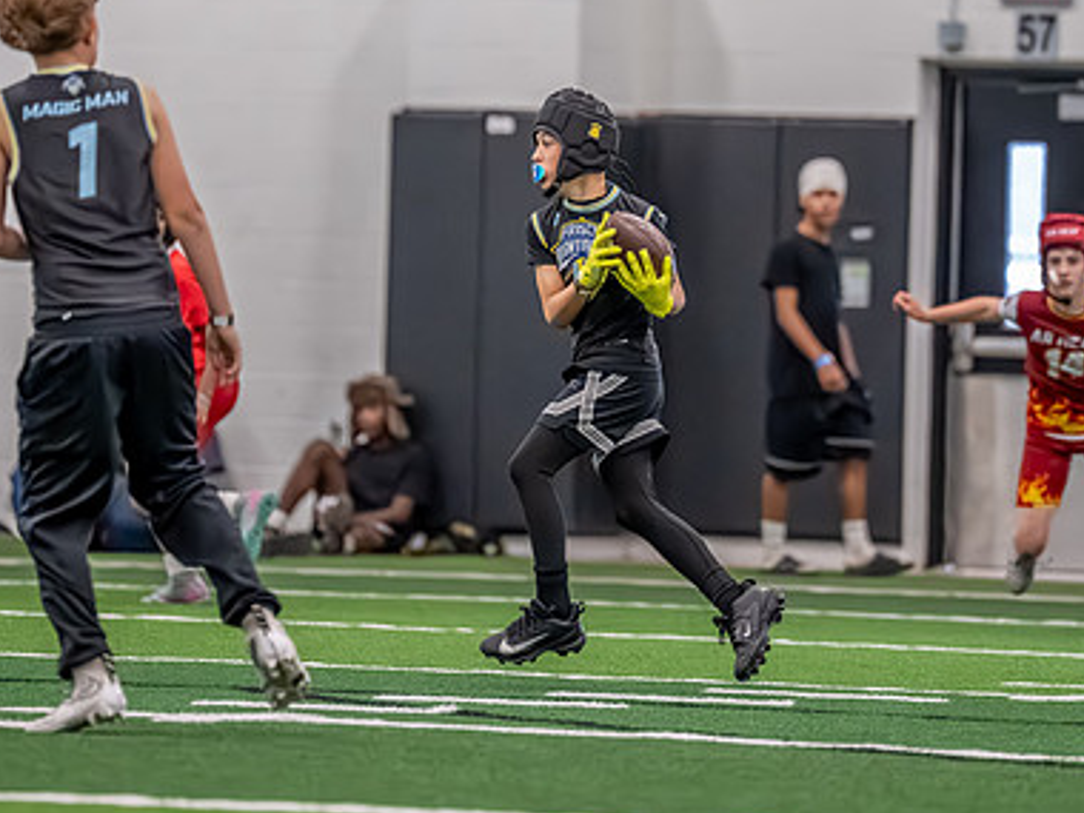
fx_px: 11774
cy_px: 219
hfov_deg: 5.3
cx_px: 645
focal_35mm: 376
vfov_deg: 4.0
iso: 6400
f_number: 2.8
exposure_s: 1/1000
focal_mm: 200
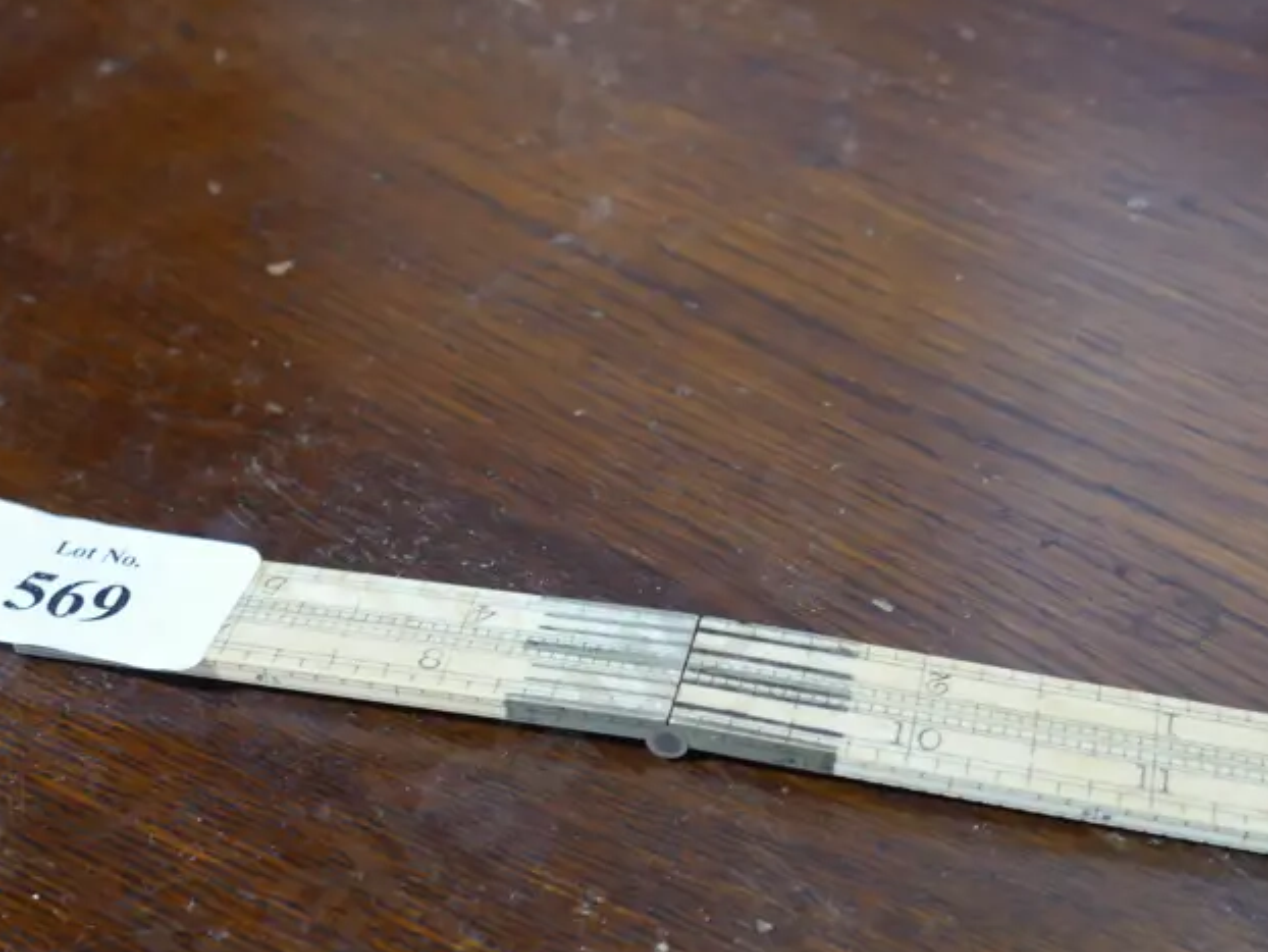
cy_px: 670
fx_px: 2052
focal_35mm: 56
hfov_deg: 34.3
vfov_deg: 25.9
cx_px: 638
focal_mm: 17
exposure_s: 1/60
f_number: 4
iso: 1000
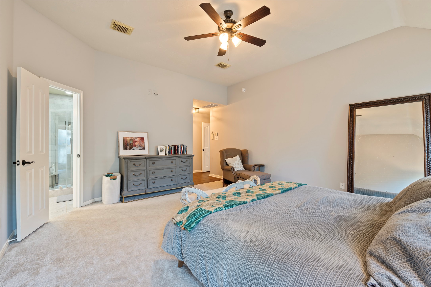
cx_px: 216
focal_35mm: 15
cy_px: 144
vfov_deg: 77.2
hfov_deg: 100.4
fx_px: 179
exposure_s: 1
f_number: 6.3
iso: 125
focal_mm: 15
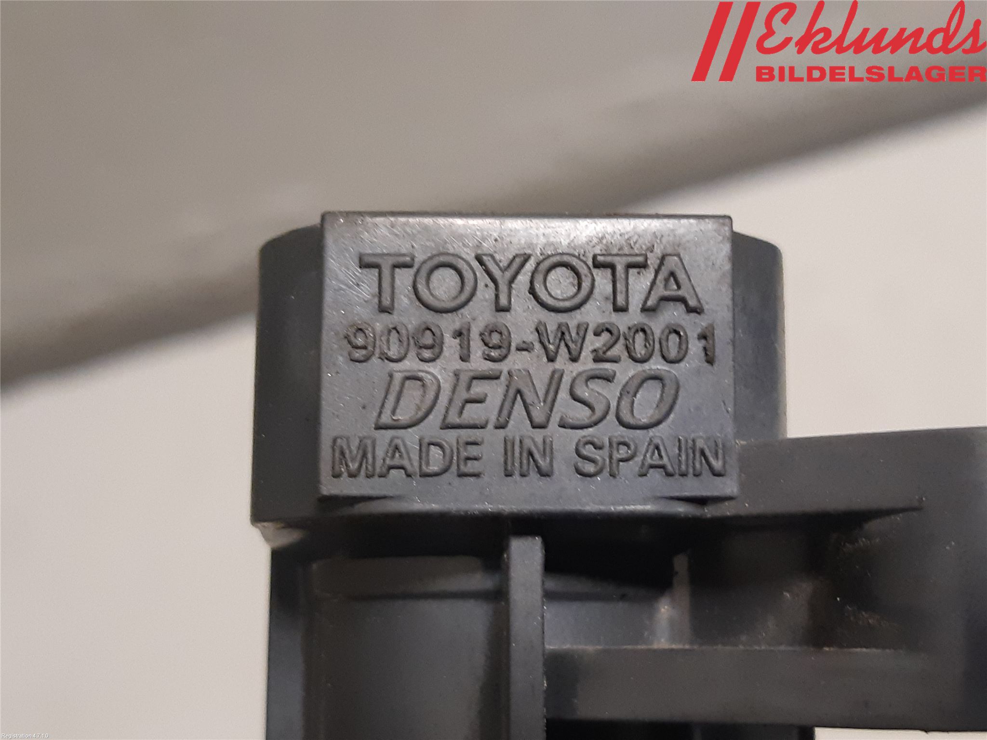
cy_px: 370
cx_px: 494
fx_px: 741
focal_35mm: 26
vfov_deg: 53.1
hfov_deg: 67.3
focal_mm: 3.93
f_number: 1.7
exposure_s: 1/50
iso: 250
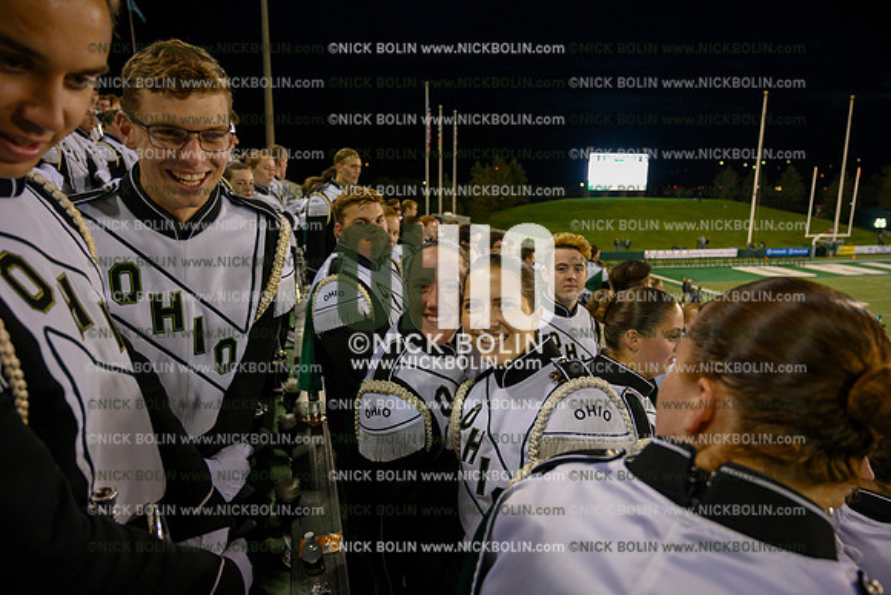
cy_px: 298
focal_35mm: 24
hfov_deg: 73.7
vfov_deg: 53.2
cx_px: 446
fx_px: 594
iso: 2000
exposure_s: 1/250
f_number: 4
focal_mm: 24
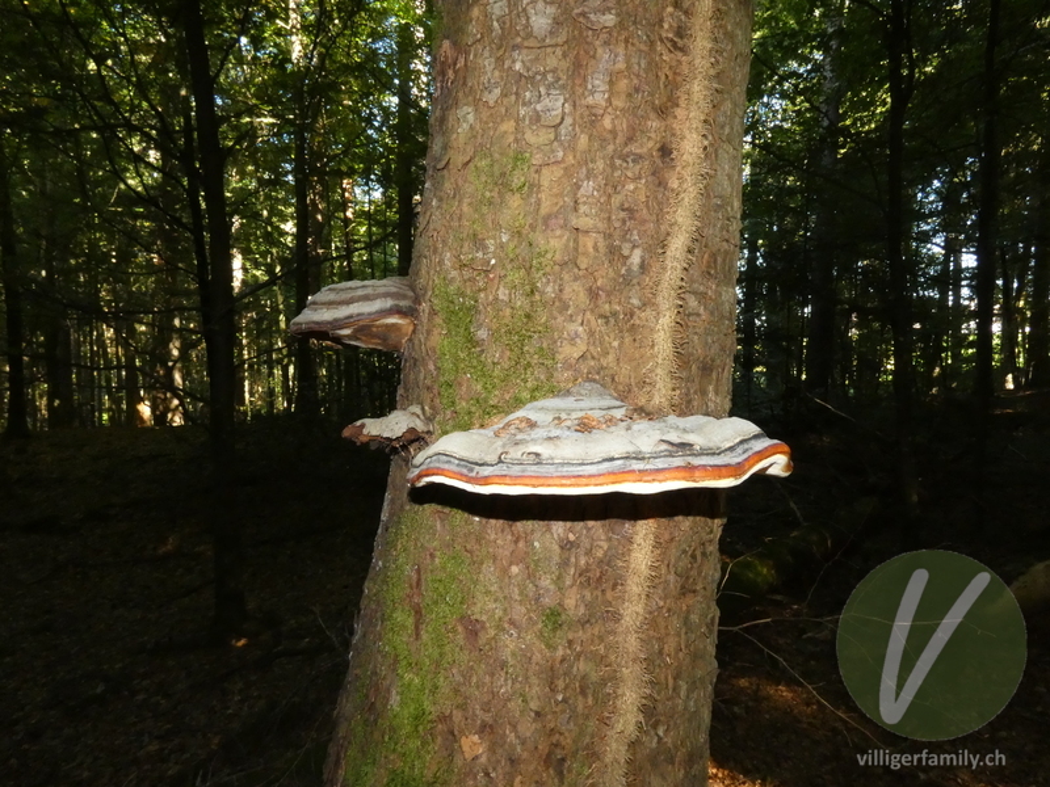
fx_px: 607
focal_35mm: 20
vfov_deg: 66.0
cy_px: 394
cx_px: 525
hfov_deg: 81.7
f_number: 5.6
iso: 800
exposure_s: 1/60
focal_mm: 3.6
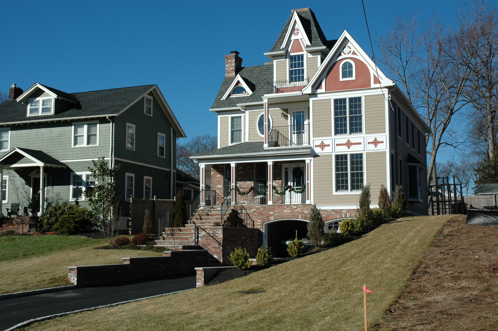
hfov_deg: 42.4
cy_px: 166
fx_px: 642
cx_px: 249
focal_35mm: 46
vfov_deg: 28.9
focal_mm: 31
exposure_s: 1/400
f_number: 10
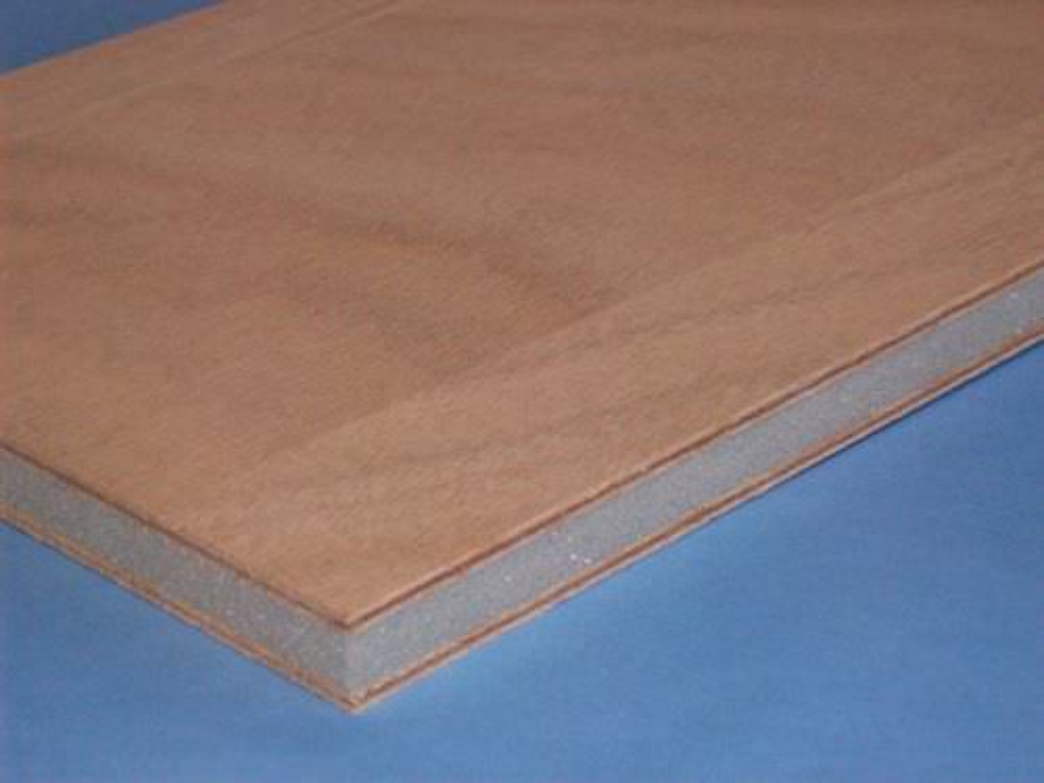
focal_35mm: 108
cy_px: 392
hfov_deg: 18.2
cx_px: 522
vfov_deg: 13.7
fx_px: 3257
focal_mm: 18
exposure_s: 1/257
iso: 400
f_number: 4.8
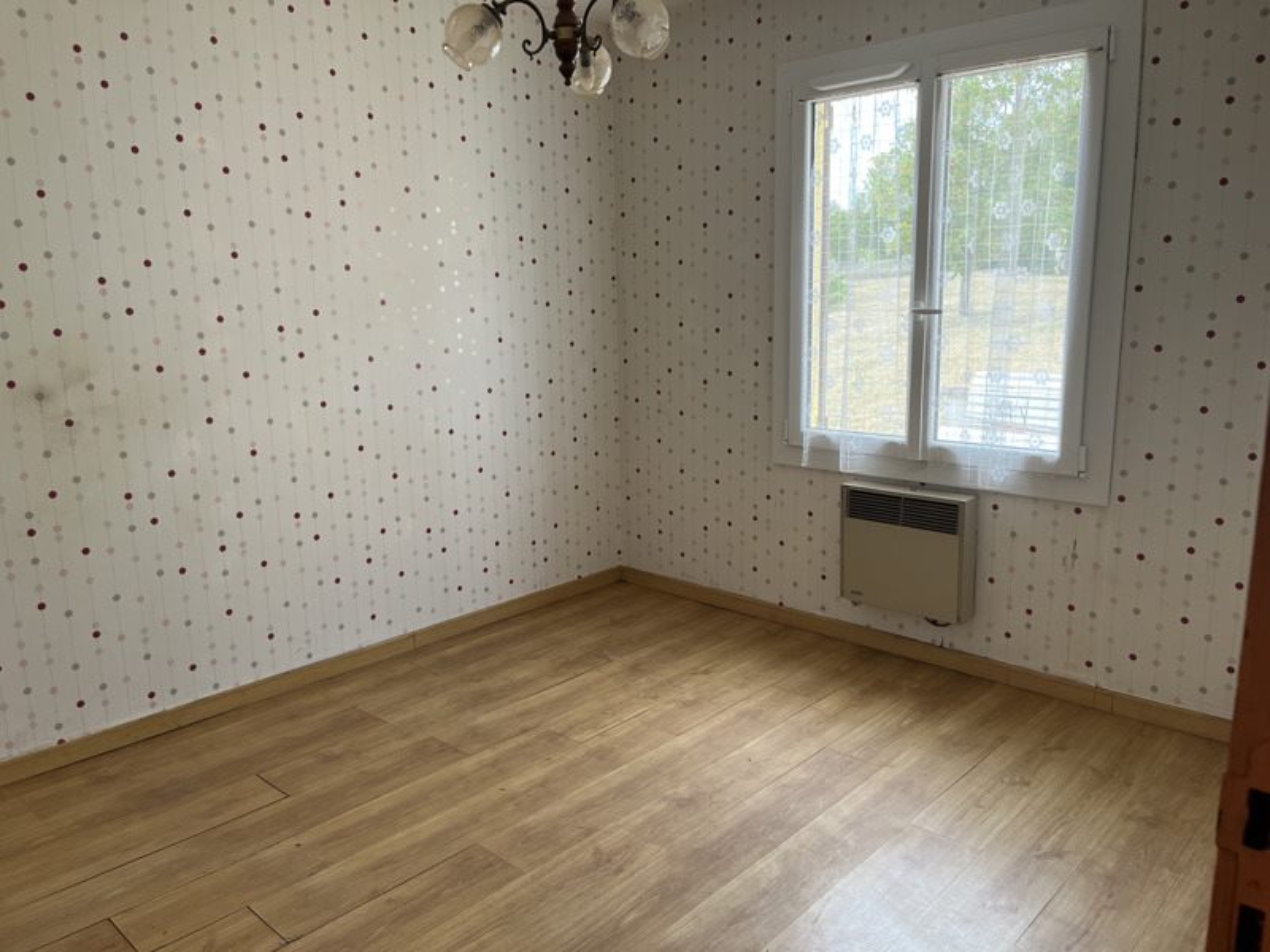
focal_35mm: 26
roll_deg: +1.4
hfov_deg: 67.3
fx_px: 954
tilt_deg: -10.7
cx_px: 635
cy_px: 476
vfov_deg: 53.1
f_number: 1.6
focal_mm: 5.1
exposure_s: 1/164
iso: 64
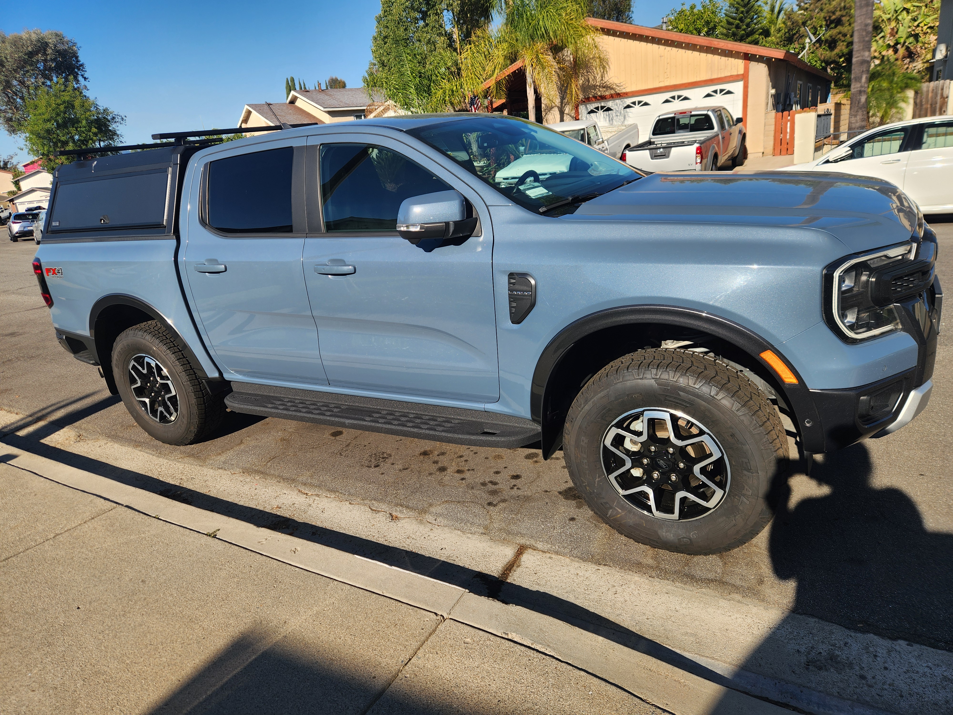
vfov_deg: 58.9
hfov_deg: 73.9
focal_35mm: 23
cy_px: 358
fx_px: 633
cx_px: 476
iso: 20
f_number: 1.8
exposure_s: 1/1361
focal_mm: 5.4
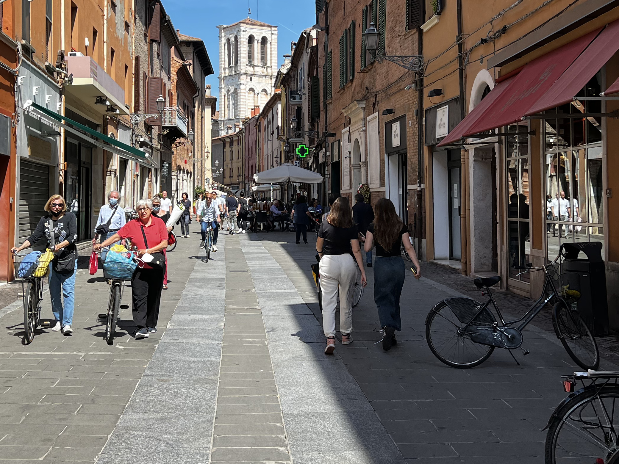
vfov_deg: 28.9
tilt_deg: +2.5
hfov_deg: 38.1
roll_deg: +1.6
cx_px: 255
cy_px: 148
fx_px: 894
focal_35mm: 50
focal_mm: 5.7
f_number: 1.5
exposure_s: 1/2632
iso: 50
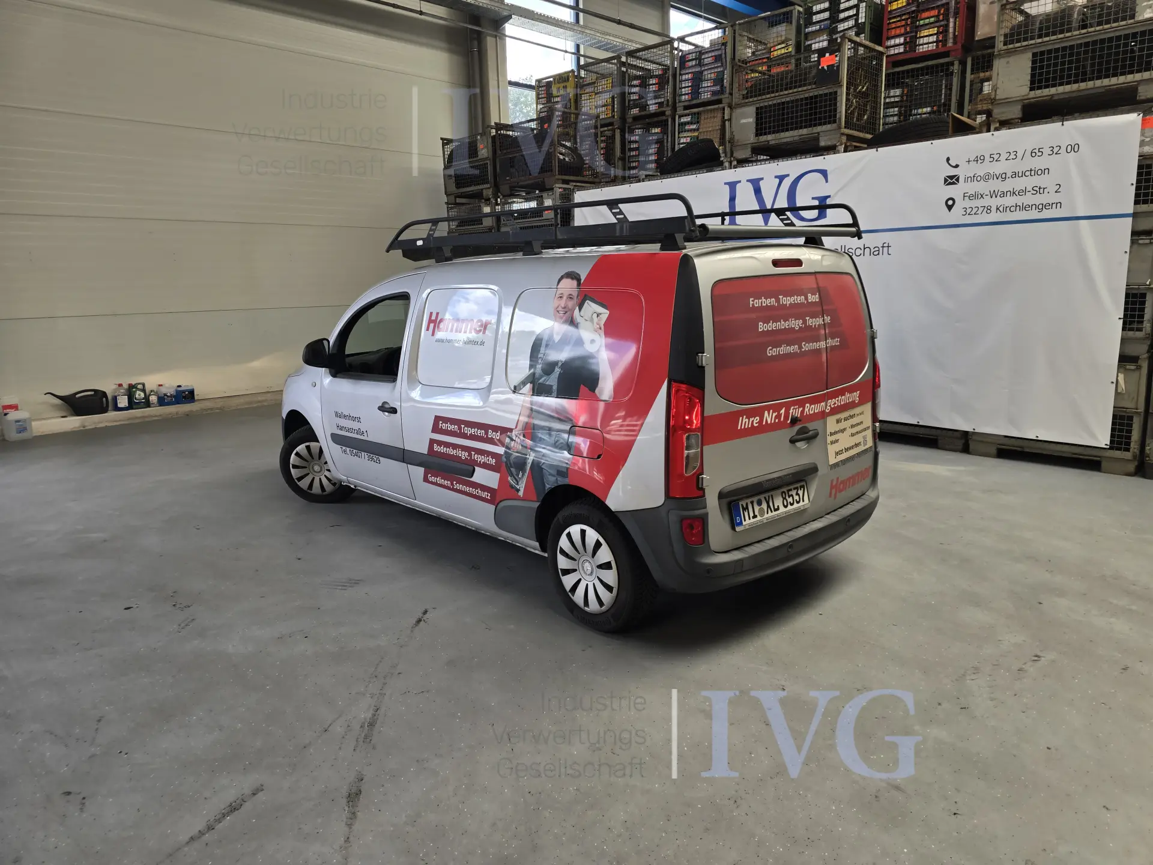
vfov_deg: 58.9
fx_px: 766
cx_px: 576
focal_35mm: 23
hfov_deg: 73.9
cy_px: 432
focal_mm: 6.3
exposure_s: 1/180
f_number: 1.7
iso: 40
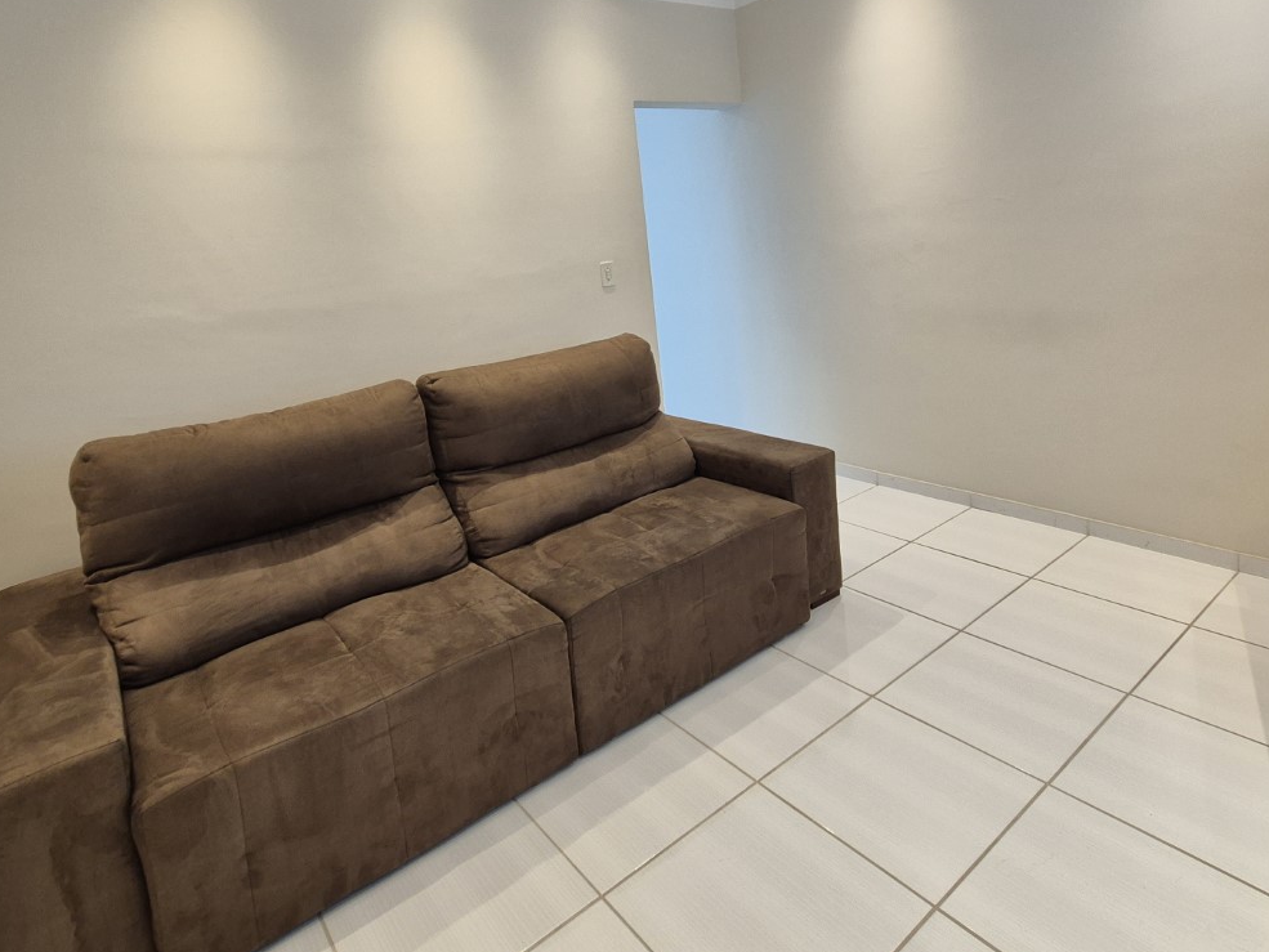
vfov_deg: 66.6
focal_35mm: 19
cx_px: 622
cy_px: 307
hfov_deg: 84.6
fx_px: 697
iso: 125
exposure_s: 1/60
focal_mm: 2.2
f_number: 2.2
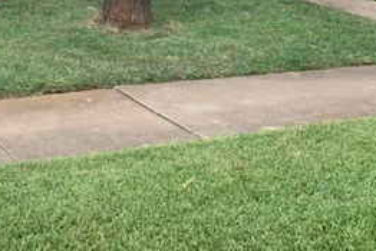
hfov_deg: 29.1
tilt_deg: -2.7
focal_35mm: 66
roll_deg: -1.6
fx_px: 690
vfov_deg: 19.5
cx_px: 30
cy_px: -47
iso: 25
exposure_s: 1/389
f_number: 1.8
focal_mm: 4.25
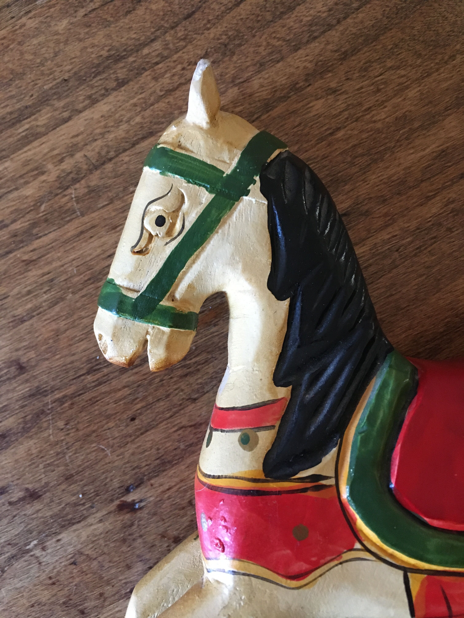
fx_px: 518
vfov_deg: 61.7
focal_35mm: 29
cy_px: 309
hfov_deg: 48.2
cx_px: 232
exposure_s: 1/17
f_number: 2.2
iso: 200
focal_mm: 4.15
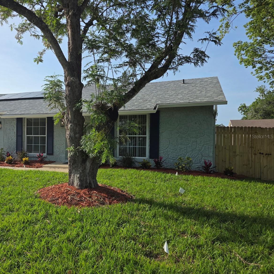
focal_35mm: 28
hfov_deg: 55.8
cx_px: 86
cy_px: 136
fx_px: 251
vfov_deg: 57.3
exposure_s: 1/5296
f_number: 1.7
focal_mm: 6.3
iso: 80
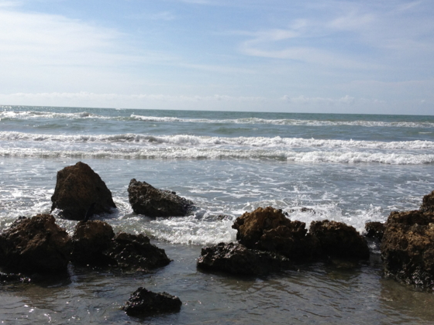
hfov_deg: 38.1
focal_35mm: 50
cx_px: 195
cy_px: 183
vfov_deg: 29.1
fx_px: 627
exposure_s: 1/3460
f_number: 2.4
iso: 50
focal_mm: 4.28
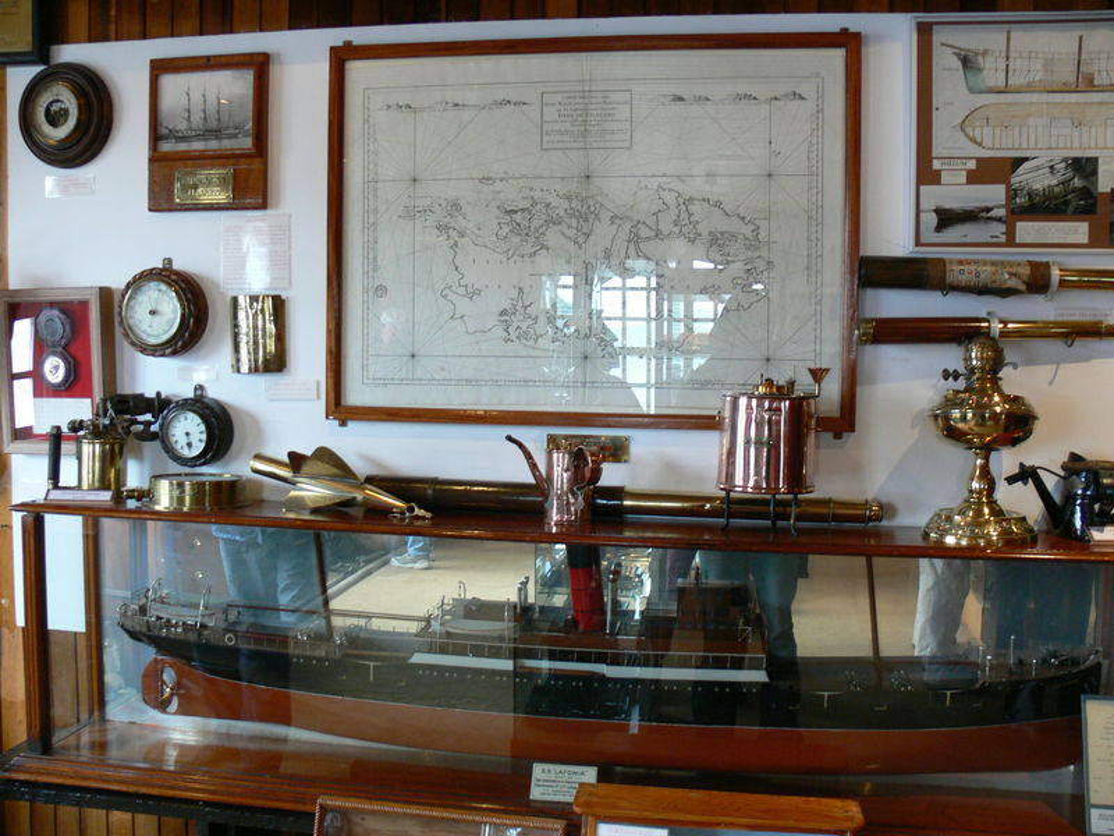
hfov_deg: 52.6
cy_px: 418
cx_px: 557
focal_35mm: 35
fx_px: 1126
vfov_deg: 40.7
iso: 200
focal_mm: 7.4
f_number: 2.8
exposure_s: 1/30
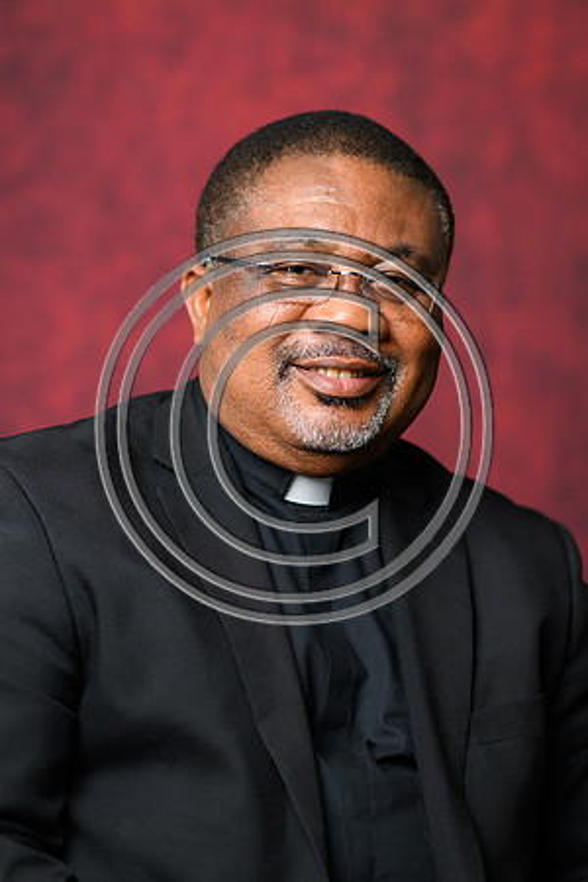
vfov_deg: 13.1
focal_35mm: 157
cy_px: 441
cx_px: 294
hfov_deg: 8.7
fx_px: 3846
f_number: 2
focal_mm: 105
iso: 200
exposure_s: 1/125
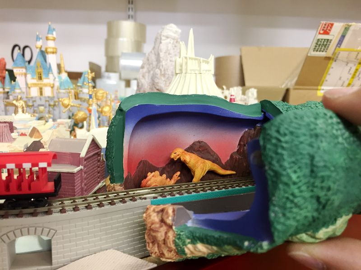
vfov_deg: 48.2
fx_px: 302
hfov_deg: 61.7
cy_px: 135
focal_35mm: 29
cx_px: 180
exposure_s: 1/33
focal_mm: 4.15
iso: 125
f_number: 2.2
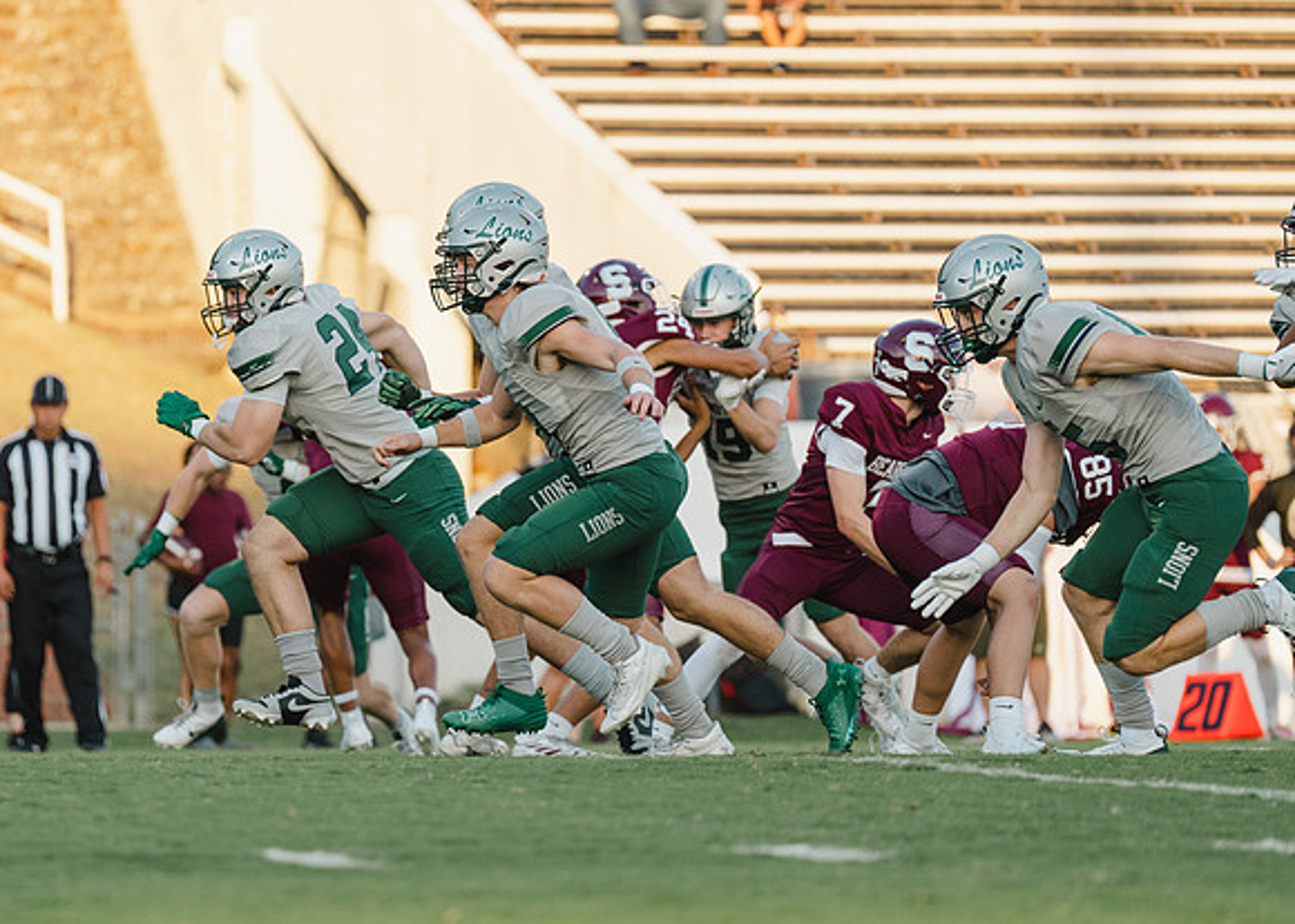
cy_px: 389
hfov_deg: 6.4
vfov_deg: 4.6
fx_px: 11487
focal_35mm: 312
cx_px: 416
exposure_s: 1/1600
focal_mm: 200
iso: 400
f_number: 2.8
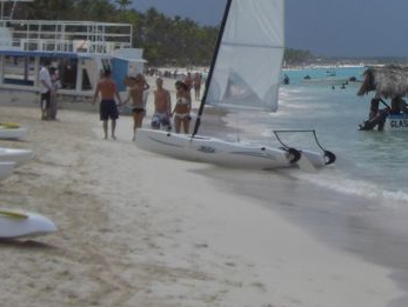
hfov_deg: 17.1
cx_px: 421
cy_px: -28
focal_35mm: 112
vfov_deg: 13.0
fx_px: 1321
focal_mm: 6.2
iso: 64
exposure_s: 1/250
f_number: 8
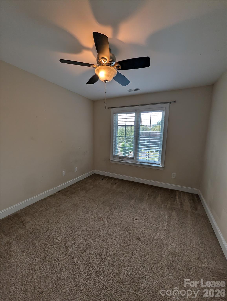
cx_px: 114
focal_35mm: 12
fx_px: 105
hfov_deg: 94.7
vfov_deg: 110.4
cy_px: 150
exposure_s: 1/221
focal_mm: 2.02
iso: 55
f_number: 1.7
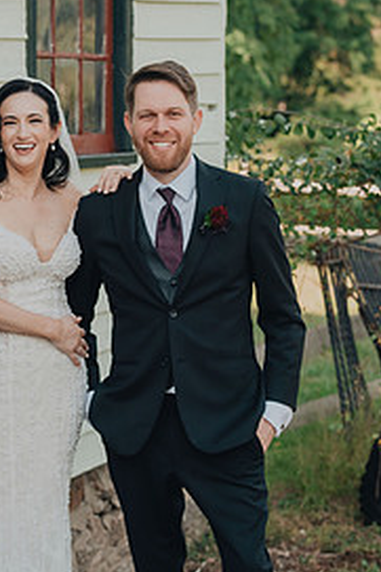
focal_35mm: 116
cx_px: 131
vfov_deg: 17.6
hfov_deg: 11.8
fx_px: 1844
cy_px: 170
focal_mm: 70
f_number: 4
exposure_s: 1/1600
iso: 800
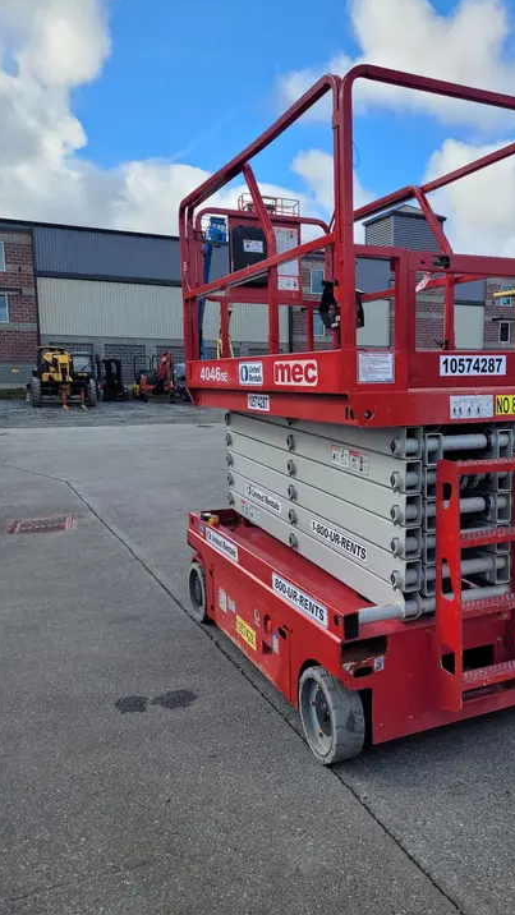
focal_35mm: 29
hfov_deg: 39.7
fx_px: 704
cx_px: 348
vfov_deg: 66.1
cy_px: 465
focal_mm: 5.4
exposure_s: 1/1283
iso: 40
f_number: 1.8
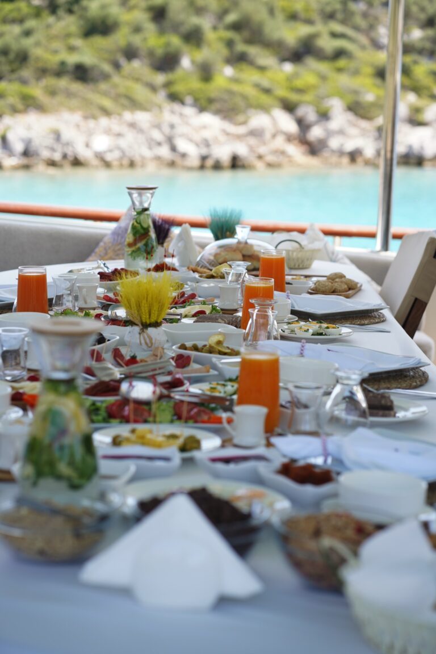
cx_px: 218
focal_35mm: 85
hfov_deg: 16.1
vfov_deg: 23.9
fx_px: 1544
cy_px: 327
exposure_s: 1/200
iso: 100
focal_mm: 85
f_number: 4
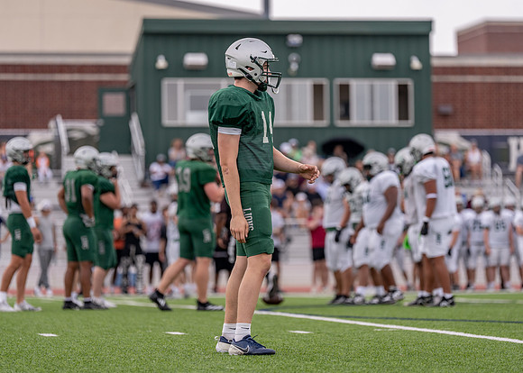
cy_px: 183
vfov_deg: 7.9
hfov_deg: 11.0
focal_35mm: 182
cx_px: 262
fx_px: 2704
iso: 250
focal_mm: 160
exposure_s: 1/2500
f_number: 2.8
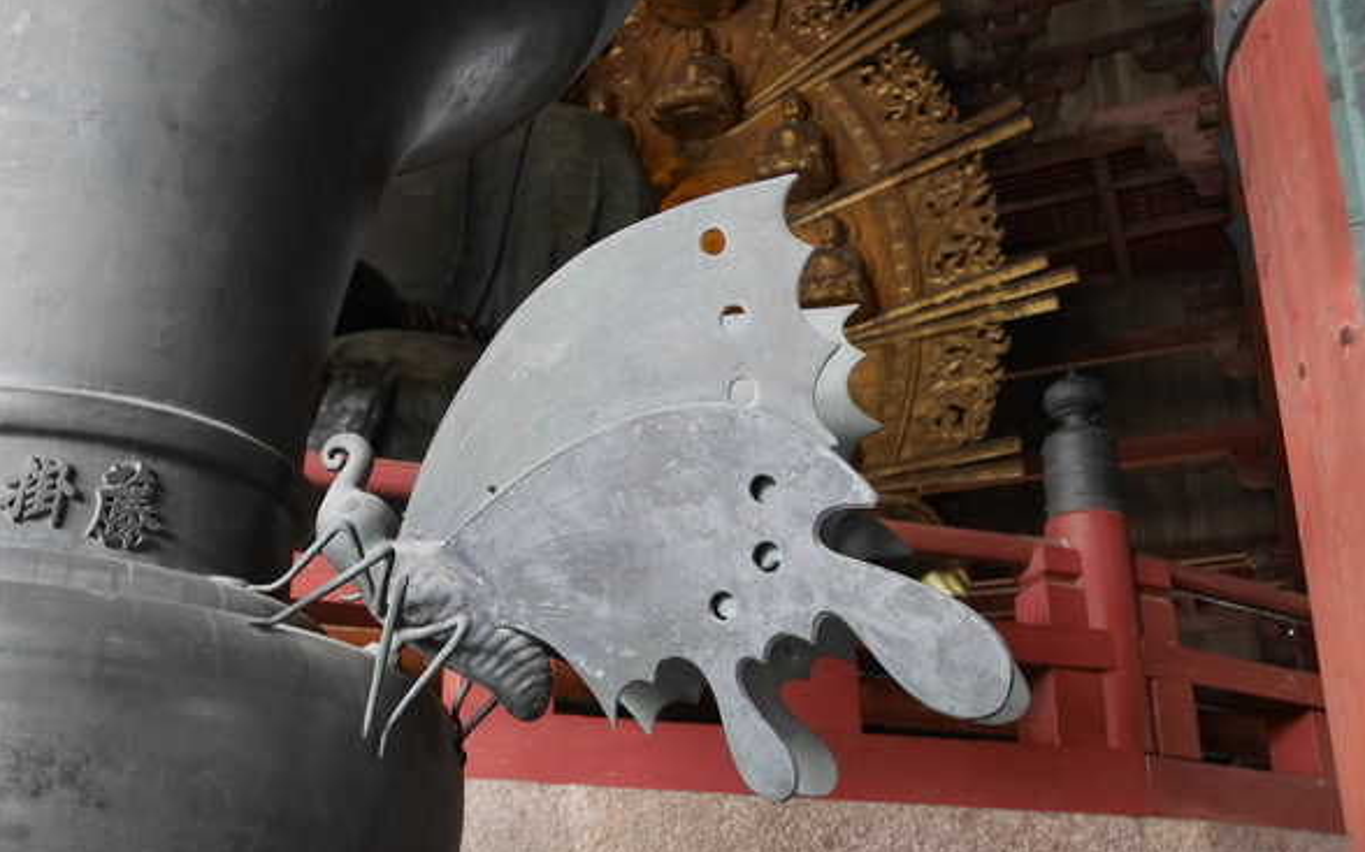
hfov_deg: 50.4
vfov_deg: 32.7
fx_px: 1450
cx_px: 689
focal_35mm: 39
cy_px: 440
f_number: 4.2
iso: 1600
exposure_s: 1/60
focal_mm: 18
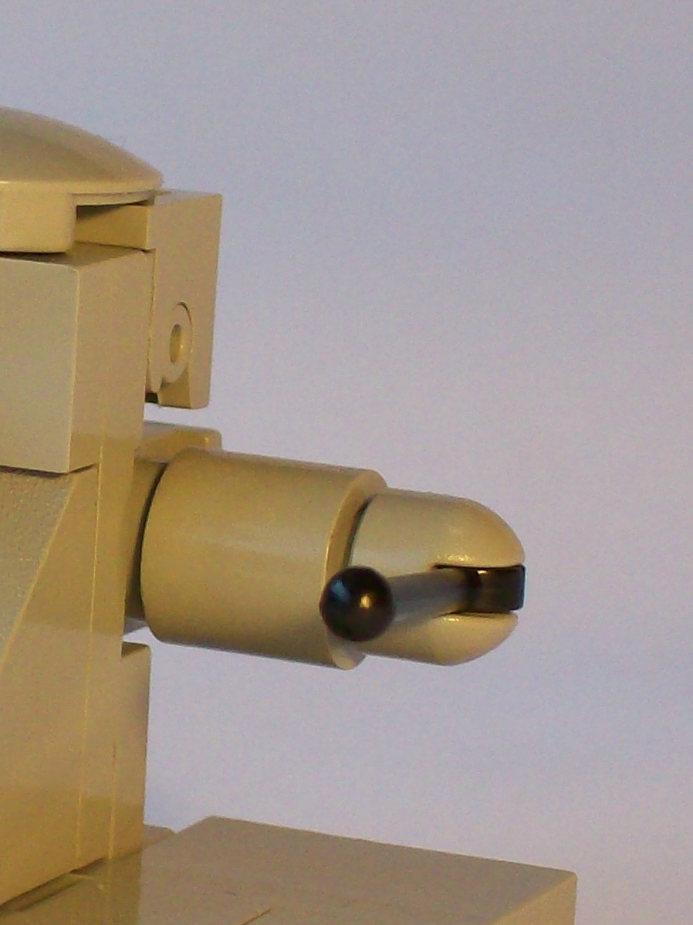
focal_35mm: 222
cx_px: -63
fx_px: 5928
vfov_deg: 8.9
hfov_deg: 6.7
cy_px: 475
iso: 160
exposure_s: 1/46
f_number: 4.3
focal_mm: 14.3
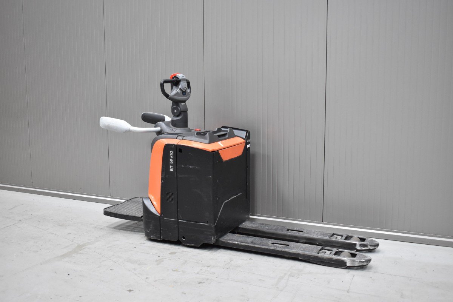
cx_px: 226
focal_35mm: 38
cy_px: 151
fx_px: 472
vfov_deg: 35.5
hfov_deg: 51.3
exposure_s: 1/40
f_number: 5
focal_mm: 25
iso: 1250
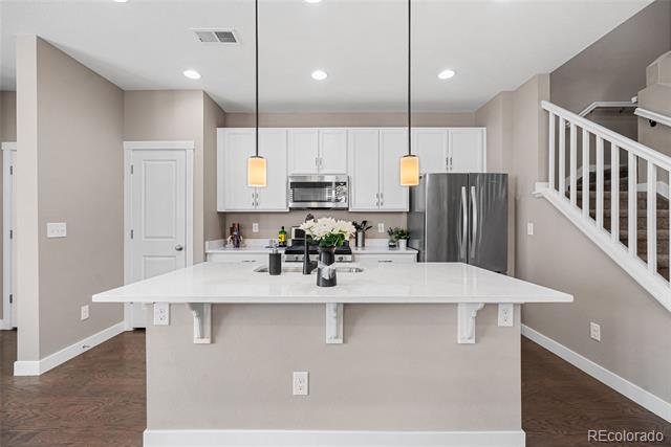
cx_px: 336
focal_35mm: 16
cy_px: 224
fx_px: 298
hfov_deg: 96.7
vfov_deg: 73.8
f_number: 8
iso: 200
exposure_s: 1/30
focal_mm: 16
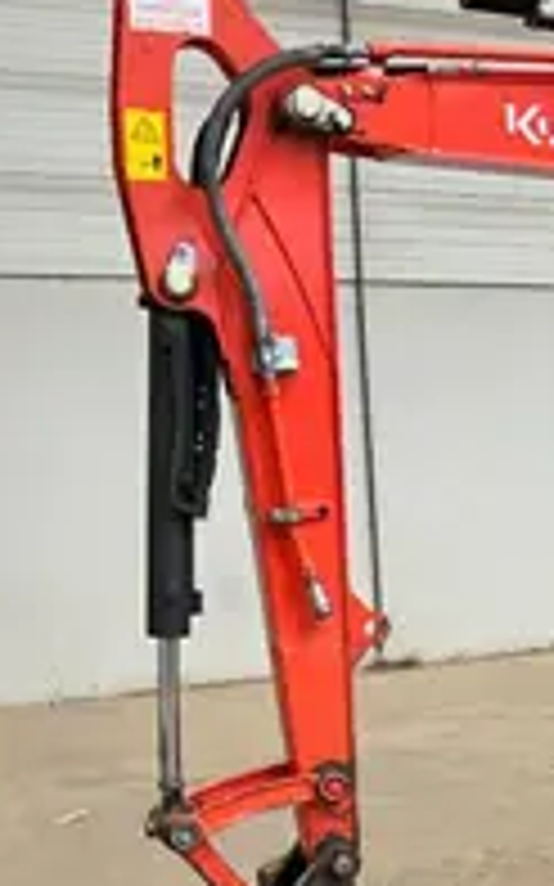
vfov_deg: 27.3
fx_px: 1813
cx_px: 928
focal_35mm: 75
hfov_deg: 15.5
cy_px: 612
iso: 160
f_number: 1.8
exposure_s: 1/60
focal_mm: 3
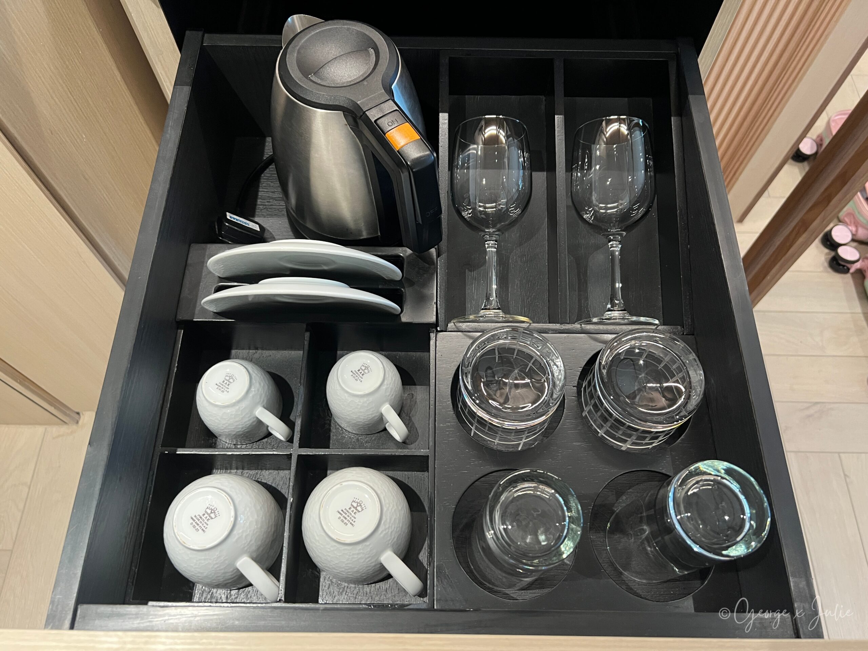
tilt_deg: -64.2
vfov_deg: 53.1
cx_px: 434
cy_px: 326
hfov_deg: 67.3
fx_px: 652
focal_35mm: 26
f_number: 1.5
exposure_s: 1/50
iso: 320
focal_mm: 5.7
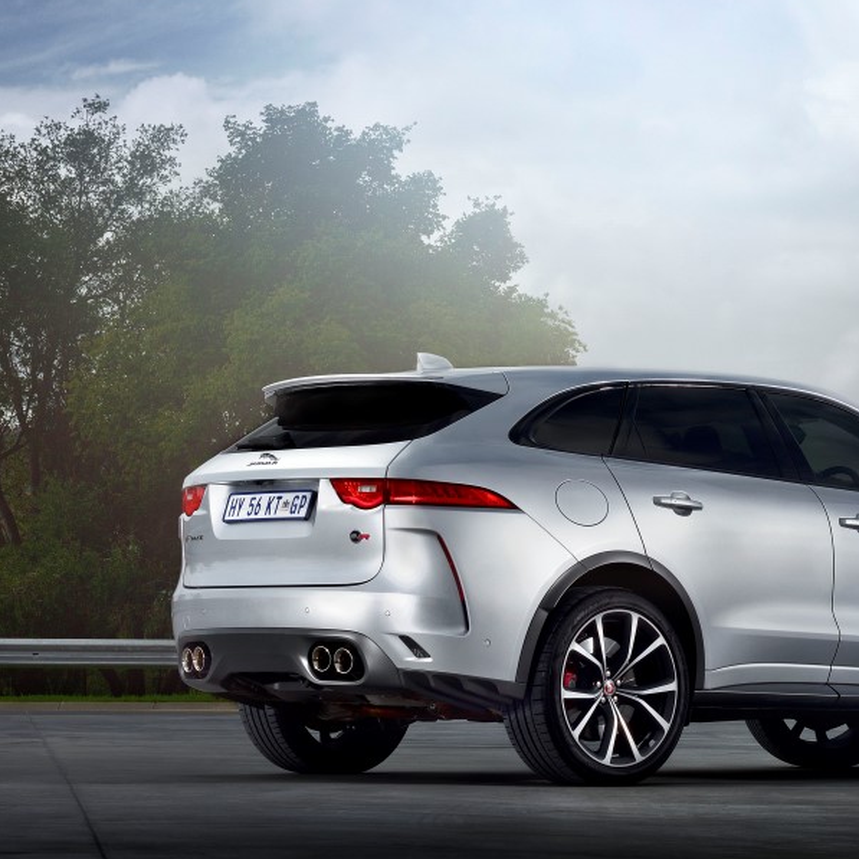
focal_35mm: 123
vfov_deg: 14.2
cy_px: 492
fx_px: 3453
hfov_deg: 14.1
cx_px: 688
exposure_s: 1/125
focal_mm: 50
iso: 100
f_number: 11
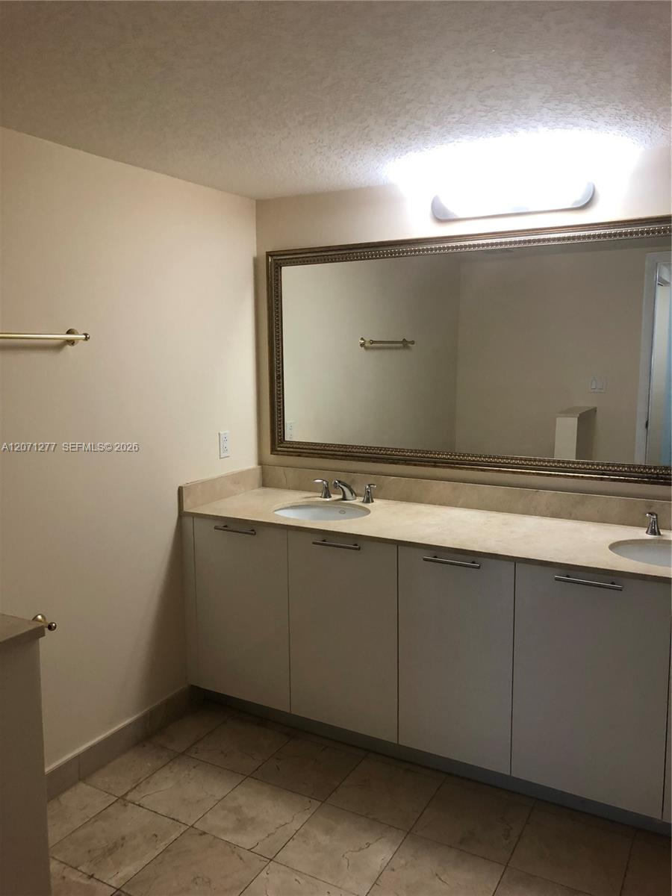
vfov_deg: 63.4
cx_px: 336
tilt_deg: -7.4
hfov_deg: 49.7
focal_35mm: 28
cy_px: 448
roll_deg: -0.5
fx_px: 725
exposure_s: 1/15
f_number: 1.8
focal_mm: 4
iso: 40
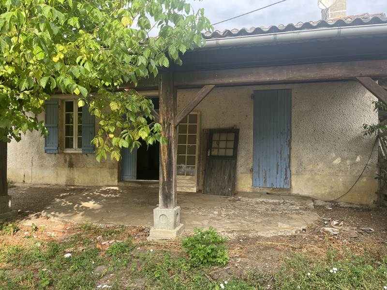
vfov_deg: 53.1
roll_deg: +0.1
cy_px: 145
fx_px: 291
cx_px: 194
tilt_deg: +1.3
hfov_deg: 67.3
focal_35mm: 26
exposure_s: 1/378
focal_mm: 5.1
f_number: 1.6
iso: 50
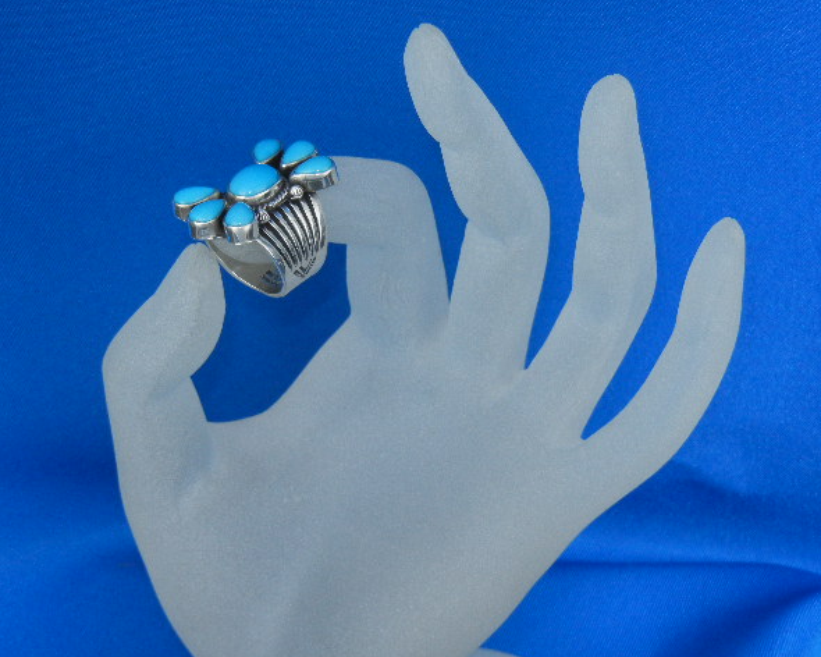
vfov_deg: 21.3
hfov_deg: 26.4
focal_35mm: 72
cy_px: 326
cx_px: 401
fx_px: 1749
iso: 339
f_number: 4.1
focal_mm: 12.2
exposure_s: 1/30
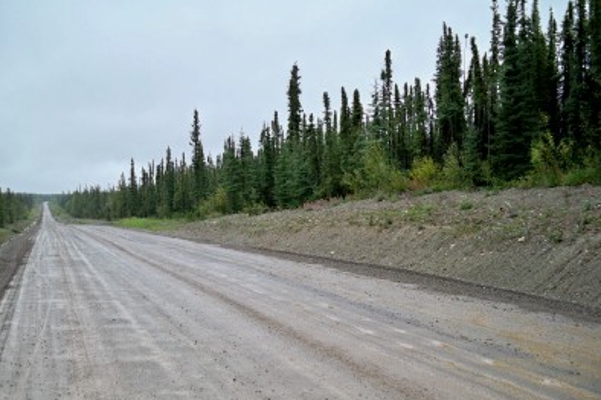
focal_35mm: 37
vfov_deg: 35.8
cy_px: 224
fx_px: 617
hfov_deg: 51.9
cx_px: 304
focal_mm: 6.3
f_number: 3.1
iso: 64
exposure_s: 1/320
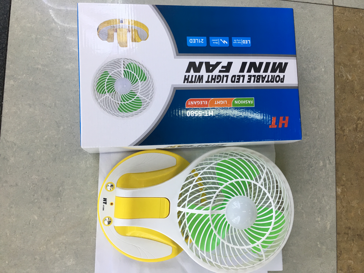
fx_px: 305
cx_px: 182
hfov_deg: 61.7
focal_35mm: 29
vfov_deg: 48.2
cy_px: 136
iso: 40
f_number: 2.2
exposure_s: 1/33
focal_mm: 4.15
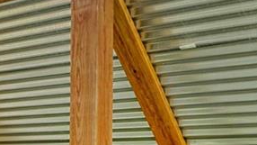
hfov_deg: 21.8
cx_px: -75
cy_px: 197
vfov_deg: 13.2
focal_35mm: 88
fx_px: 600
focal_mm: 10
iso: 125
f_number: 6.3
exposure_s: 1/30
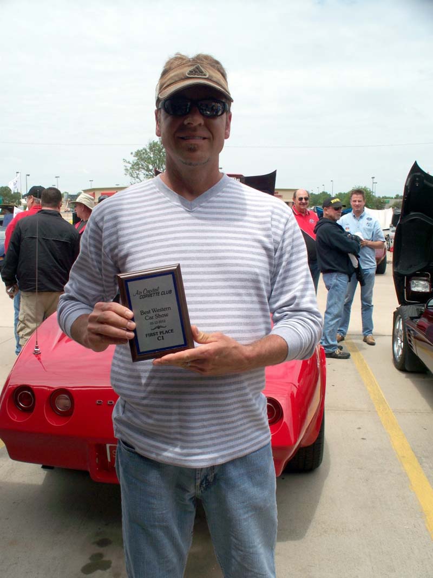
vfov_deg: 51.4
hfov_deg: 39.6
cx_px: 216
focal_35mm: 36
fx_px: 601
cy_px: 289
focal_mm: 7.5
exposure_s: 1/500
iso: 64
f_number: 5
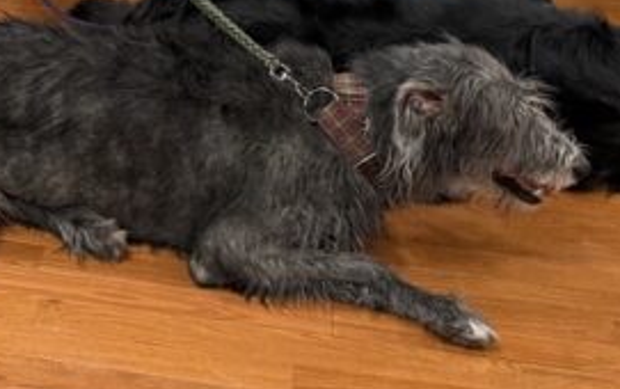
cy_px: -432
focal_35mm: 96
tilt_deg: -5.5
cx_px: -103
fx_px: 1624
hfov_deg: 20.4
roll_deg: -0.6
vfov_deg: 11.9
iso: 250
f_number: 1.78
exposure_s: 1/60
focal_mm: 6.76
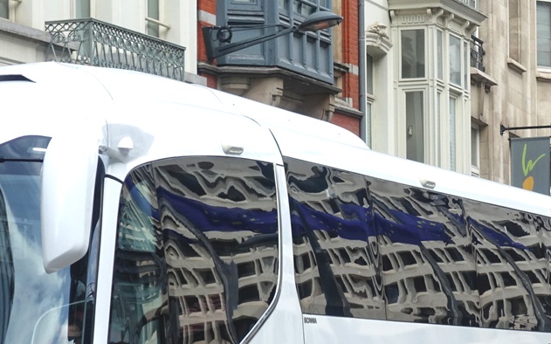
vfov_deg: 8.6
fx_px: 2282
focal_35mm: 152
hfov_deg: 13.7
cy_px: 315
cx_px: 127
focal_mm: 23.14
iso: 250
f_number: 2.8
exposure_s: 1/1600
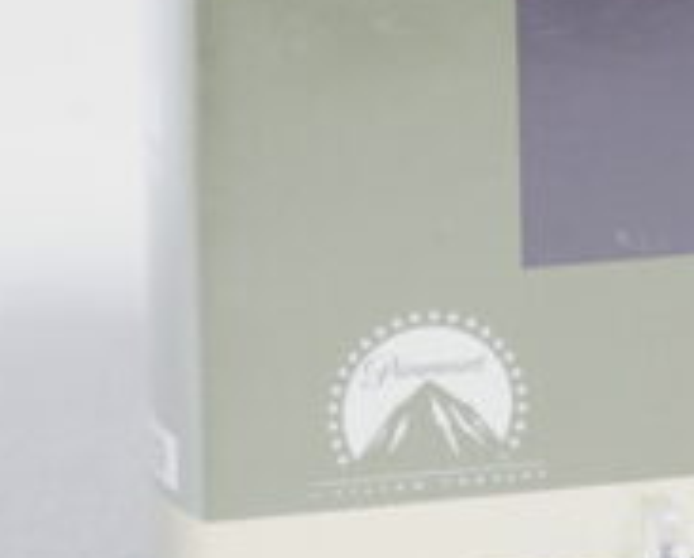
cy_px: -634
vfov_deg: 6.7
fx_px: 4547
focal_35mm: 221
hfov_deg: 8.6
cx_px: 884
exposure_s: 1/4
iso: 100
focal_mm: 36
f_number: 5.6
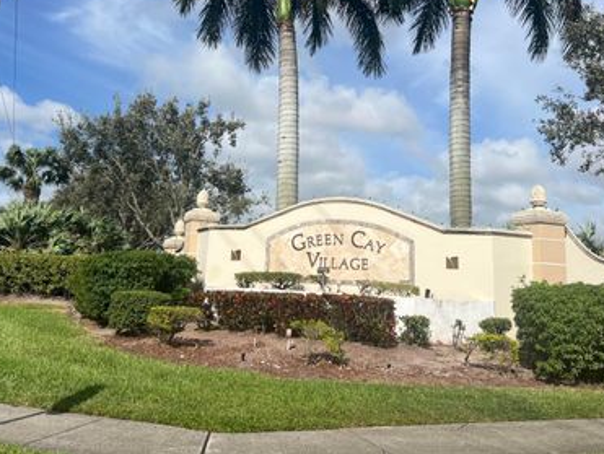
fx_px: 611
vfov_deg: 40.3
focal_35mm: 35
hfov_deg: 52.6
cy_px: 151
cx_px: 303
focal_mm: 5.7
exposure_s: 1/8000
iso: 50
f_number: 1.5
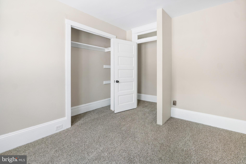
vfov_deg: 70.5
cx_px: 123
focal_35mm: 17
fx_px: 116
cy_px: 82
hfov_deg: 93.3
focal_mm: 17
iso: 200
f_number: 3.2
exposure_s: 1/125
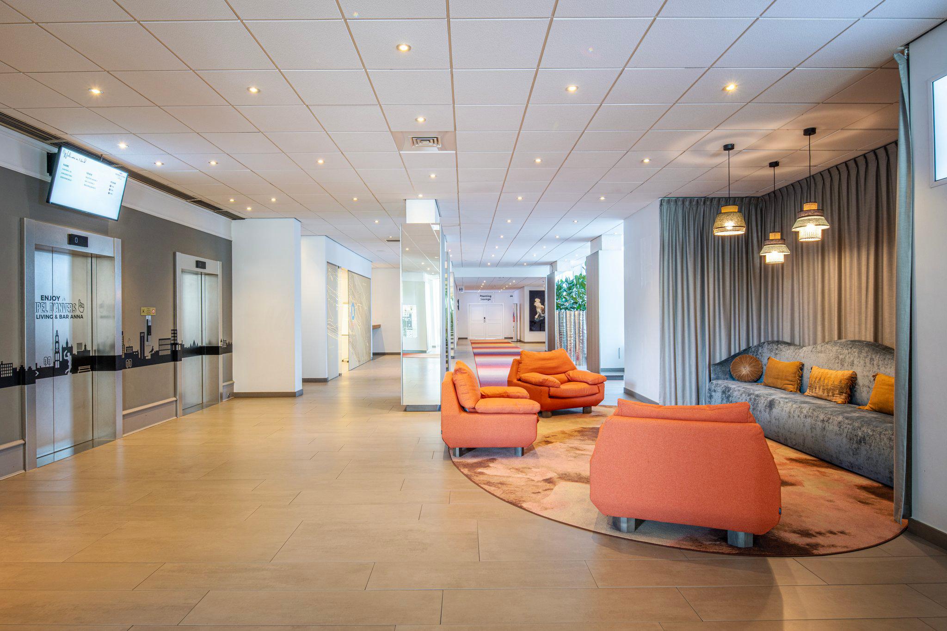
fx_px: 500
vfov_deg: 64.5
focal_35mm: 19
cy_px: 316
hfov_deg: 86.9
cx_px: 474
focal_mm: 19
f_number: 11
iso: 100
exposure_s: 1
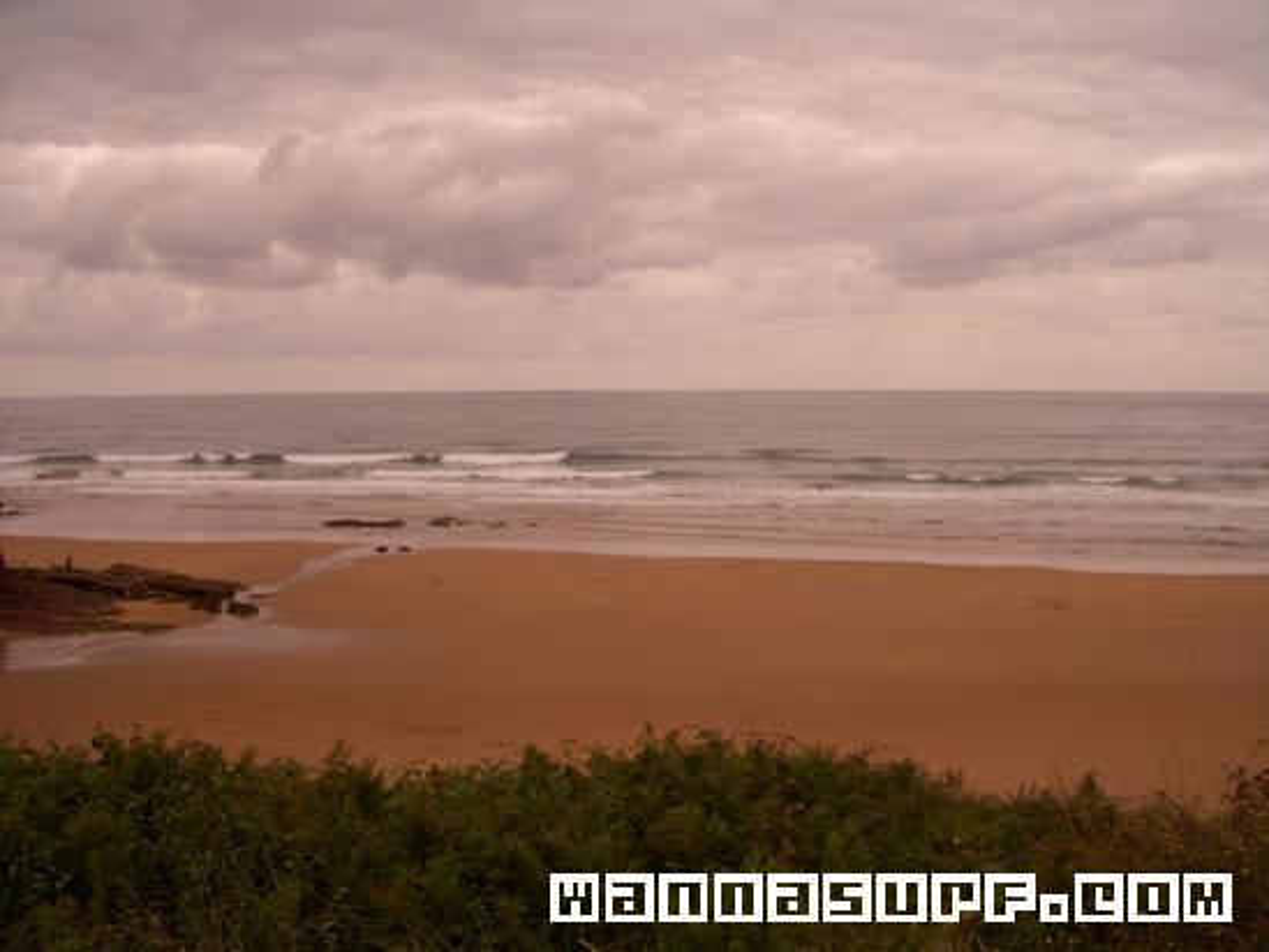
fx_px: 1283
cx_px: 634
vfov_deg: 40.7
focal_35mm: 35
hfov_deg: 52.6
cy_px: 476
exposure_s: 1/250
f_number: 4.3
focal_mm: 5.8
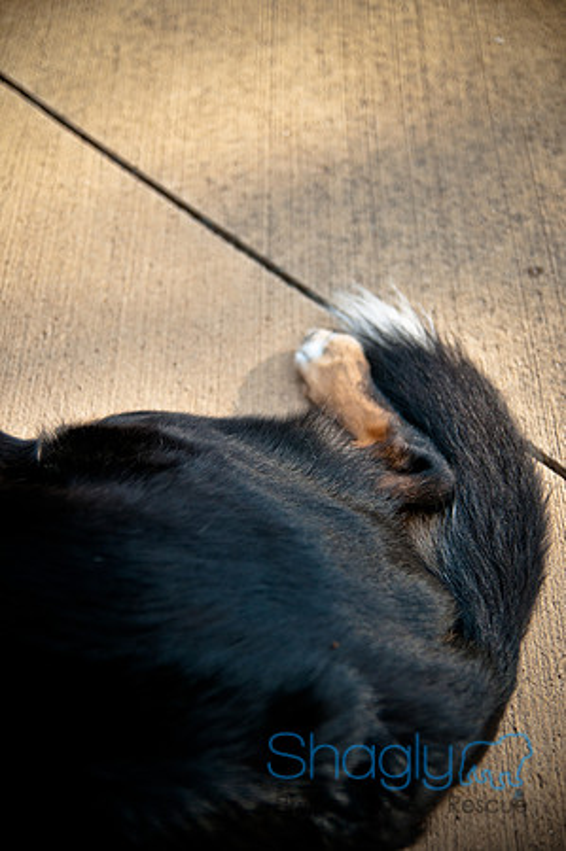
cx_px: 283
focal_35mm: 57
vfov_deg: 35.1
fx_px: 1347
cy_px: 426
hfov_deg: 23.7
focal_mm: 38
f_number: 2.8
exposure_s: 1/1600
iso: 400
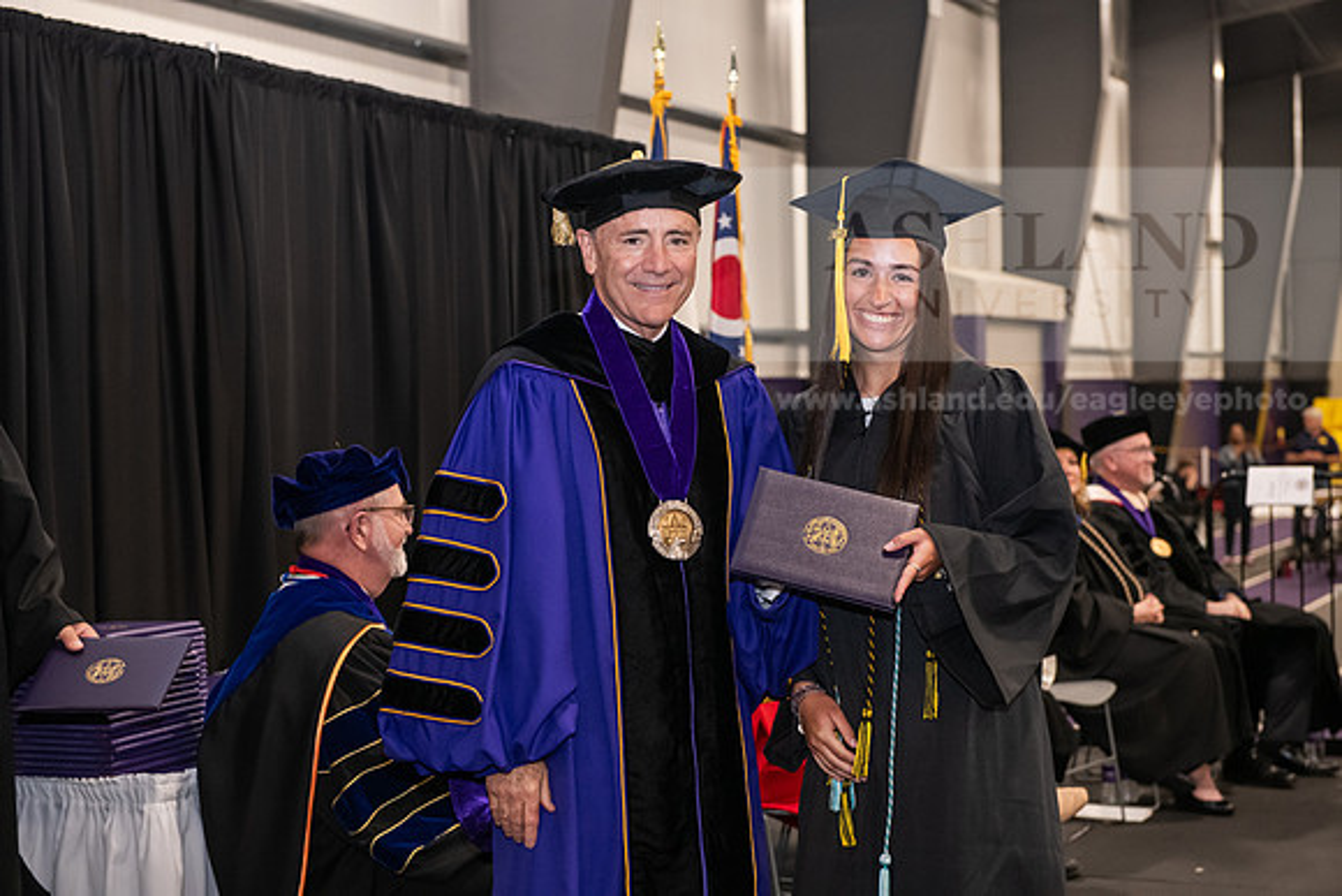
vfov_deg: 20.6
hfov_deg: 30.5
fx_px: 2461
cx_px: 671
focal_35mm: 66
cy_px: 448
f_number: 5
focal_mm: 66
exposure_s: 1/125
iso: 2500
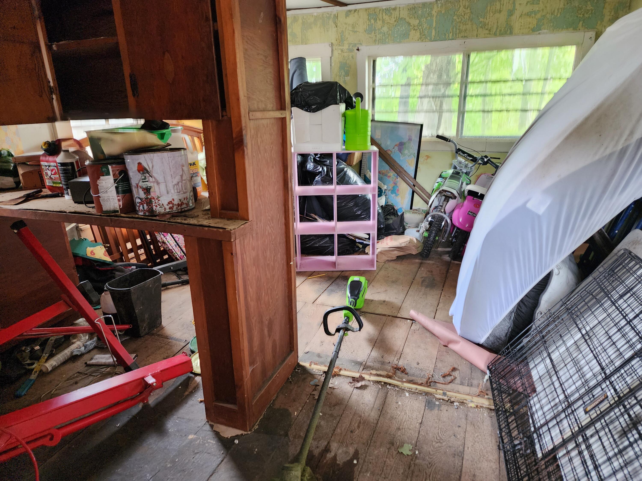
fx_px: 427
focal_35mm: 23
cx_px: 321
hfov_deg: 73.9
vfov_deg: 58.9
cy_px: 240
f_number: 1.8
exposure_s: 1/60
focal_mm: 6.4
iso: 640
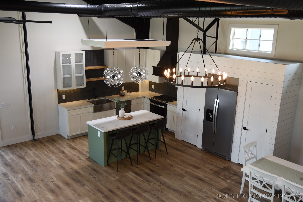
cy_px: 101
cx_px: 152
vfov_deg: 36.9
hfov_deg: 53.1
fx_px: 303
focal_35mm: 36
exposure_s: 1/50
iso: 100
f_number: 3.2
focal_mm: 24
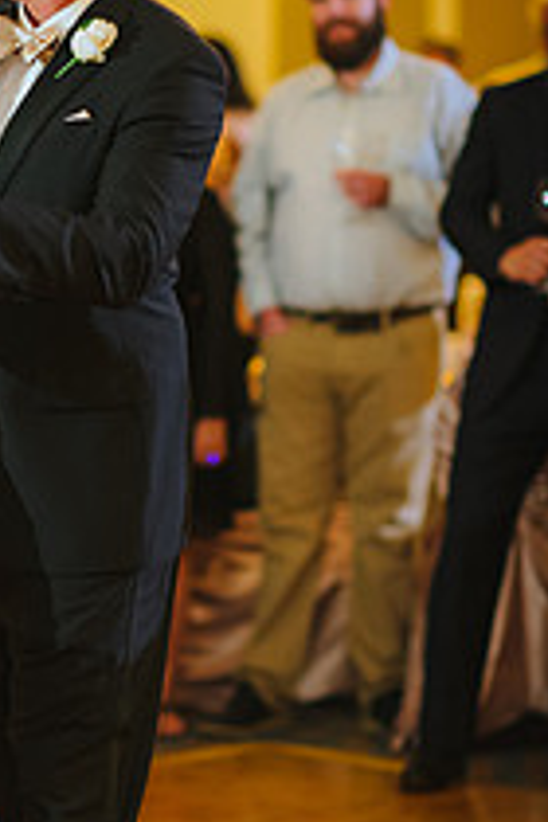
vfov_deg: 11.3
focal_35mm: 182
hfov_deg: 7.5
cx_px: 16
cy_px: 434
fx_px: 4155
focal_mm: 85
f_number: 2
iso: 640
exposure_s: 1/100
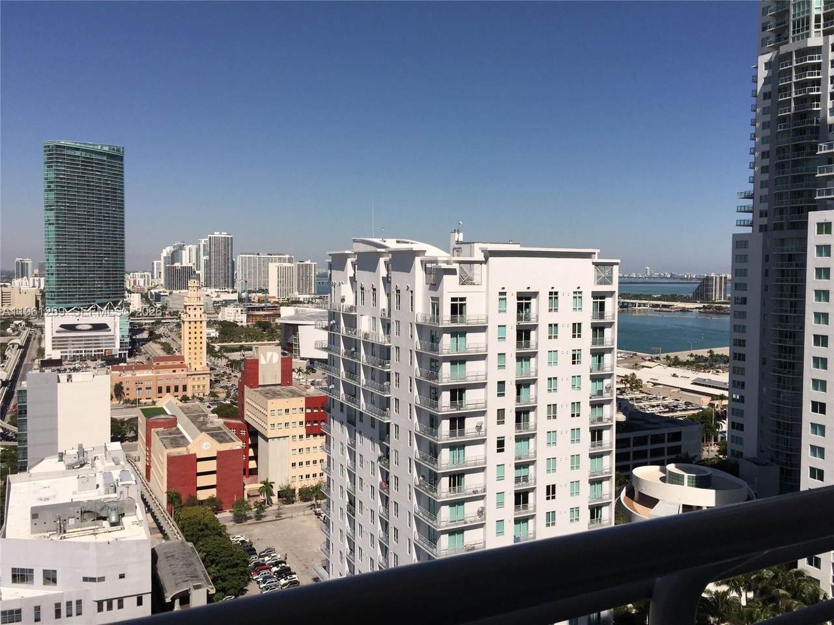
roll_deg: -1.2
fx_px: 699
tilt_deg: -2.3
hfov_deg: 61.7
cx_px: 417
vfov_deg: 48.2
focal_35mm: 29
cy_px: 312
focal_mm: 4.15
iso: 32
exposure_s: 1/5650
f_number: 2.2
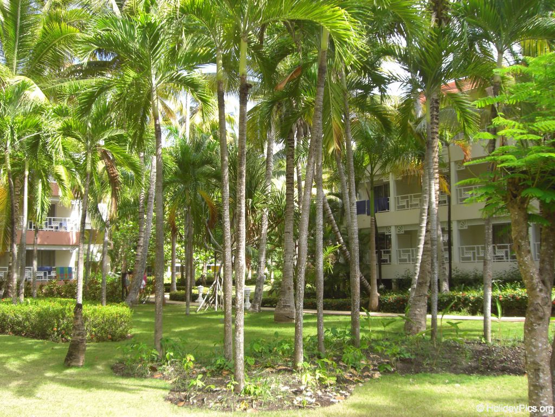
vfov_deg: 37.7
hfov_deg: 49.0
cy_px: 208
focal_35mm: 38
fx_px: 609
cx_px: 278
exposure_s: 1/320
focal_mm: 6.2
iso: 64
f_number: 2.7
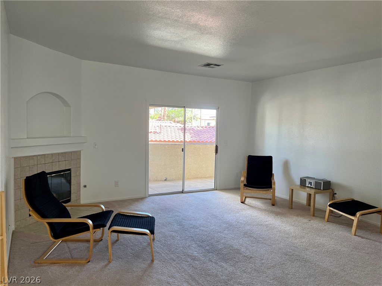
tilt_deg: -3.6
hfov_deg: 67.3
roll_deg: -1.3
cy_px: 143
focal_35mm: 26
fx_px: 287
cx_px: 191
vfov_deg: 53.1
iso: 100
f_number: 1.5
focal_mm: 5.7
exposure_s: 1/120
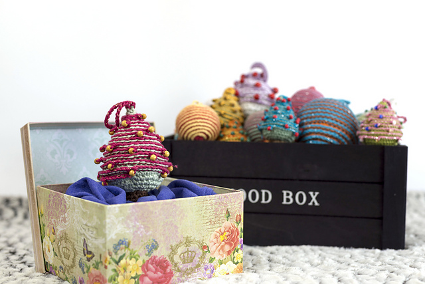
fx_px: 590
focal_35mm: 50
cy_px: 142
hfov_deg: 39.6
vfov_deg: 27.0
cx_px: 212
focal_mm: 50
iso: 160
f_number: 4
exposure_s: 1/125
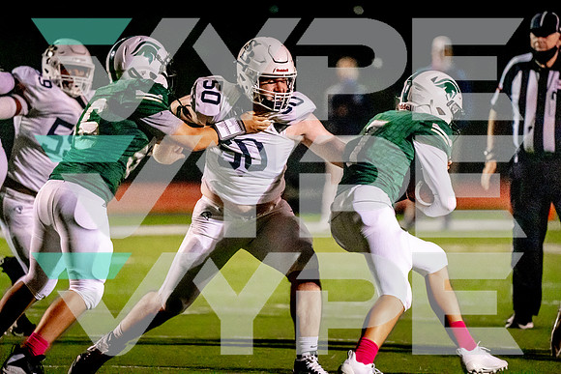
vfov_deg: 2.3
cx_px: 280
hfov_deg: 3.5
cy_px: 187
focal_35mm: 594
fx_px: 9258
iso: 16000
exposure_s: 1/1600
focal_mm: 594
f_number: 6.3
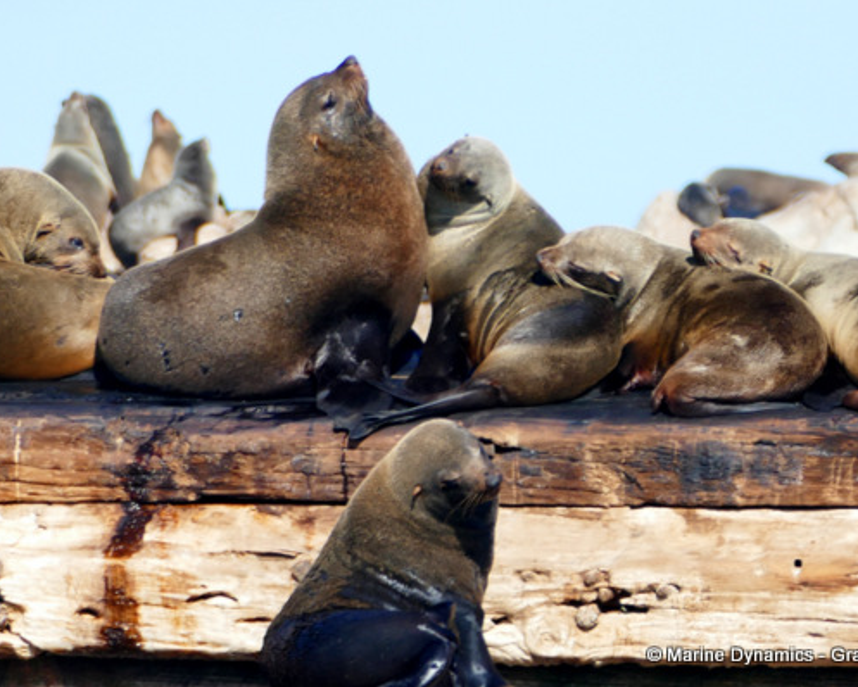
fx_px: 11508
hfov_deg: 4.3
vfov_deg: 3.4
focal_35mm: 453
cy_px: 344
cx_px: 495
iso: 125
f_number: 4
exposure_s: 1/800
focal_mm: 146
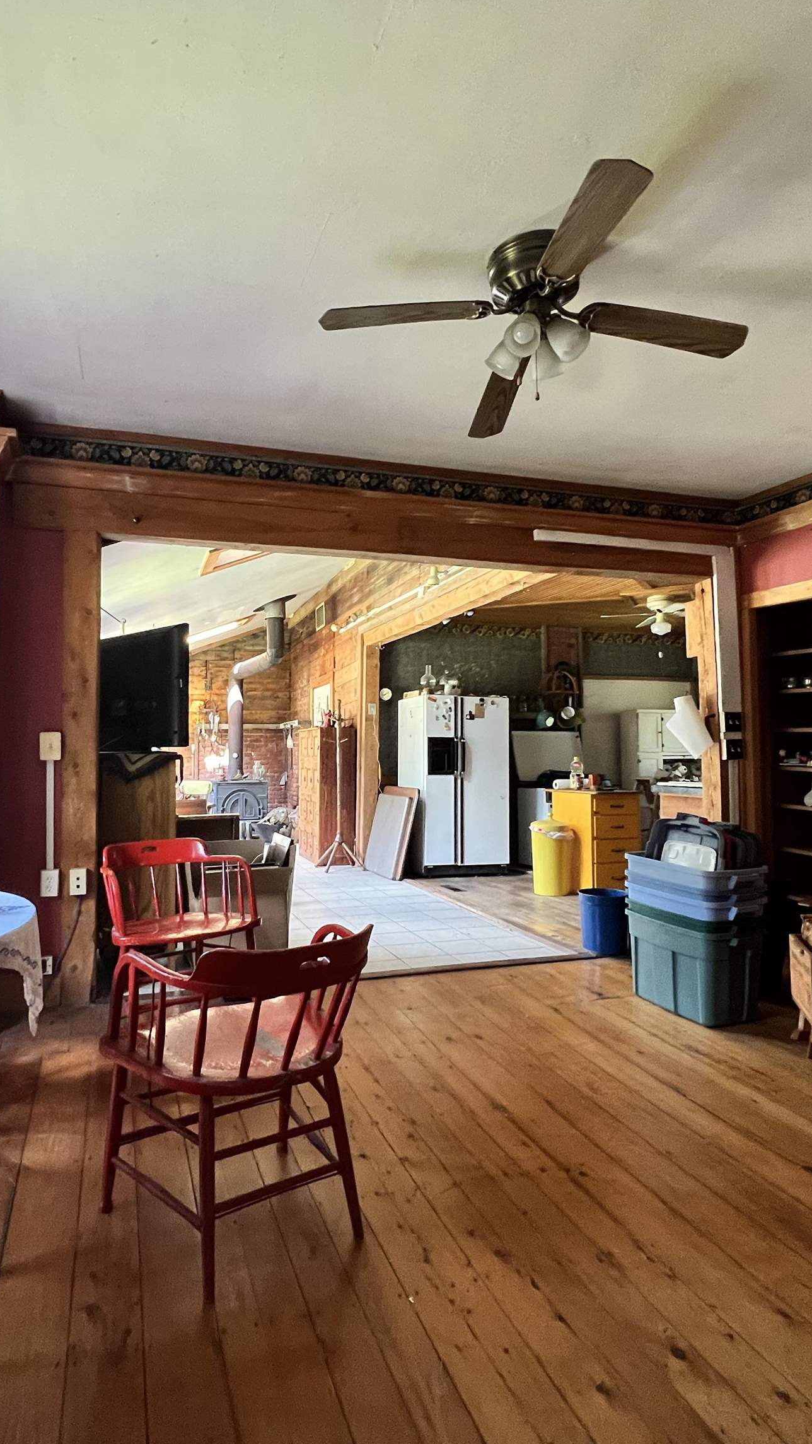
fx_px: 727
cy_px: 719
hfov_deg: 58.1
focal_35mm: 19
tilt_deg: +1.1
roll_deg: +1.0
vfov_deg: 89.6
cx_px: 347
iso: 500
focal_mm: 1.57
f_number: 1.8
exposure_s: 1/60
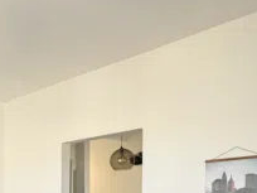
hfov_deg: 35.4
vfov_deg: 27.1
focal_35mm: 48
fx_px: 356
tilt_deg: -3.3
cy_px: 225
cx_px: -6
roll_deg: -0.3
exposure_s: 1/100
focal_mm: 2.22
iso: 64
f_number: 2.2
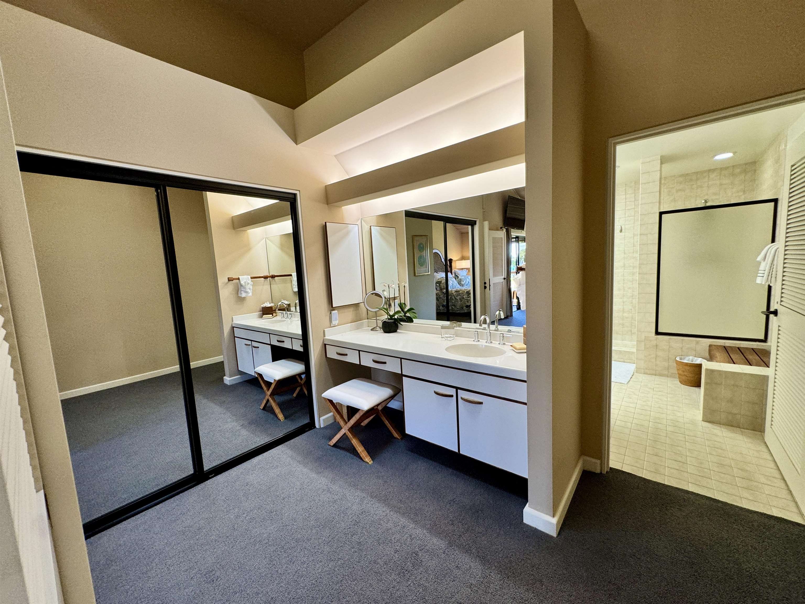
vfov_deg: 85.7
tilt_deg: -6.5
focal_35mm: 14
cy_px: 302
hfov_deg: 102.1
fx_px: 326
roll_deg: +2.6
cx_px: 402
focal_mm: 2.22
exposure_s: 1/120
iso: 160
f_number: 2.2
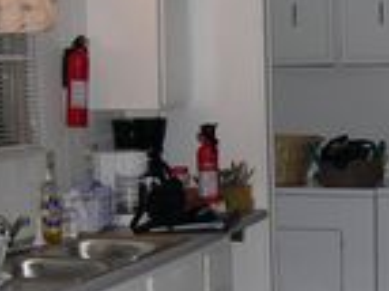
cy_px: 171
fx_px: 1100
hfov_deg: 19.7
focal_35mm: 98
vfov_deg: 15.1
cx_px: 351
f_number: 2.8
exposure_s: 1/60
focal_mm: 8
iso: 100
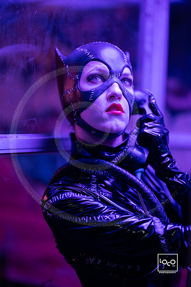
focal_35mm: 85
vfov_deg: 23.9
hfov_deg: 16.1
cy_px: 144
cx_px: 96
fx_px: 676
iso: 400
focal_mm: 85
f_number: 1.2
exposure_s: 1/250
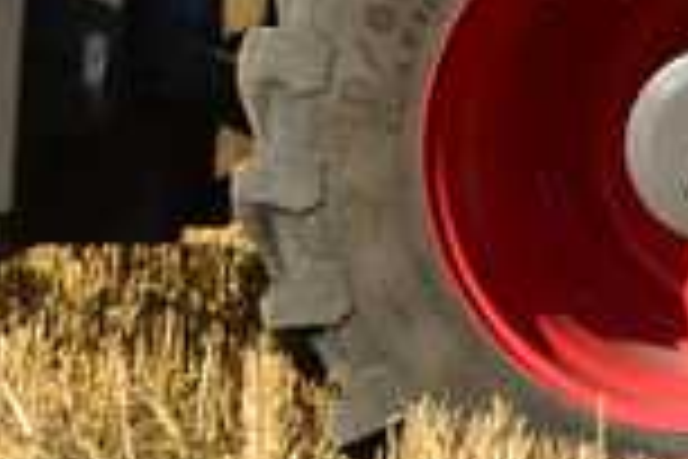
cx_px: 2147
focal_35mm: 192
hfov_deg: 8.6
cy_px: -286
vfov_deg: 7.0
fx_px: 3669
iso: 100
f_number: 7.1
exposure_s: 1/200
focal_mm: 18
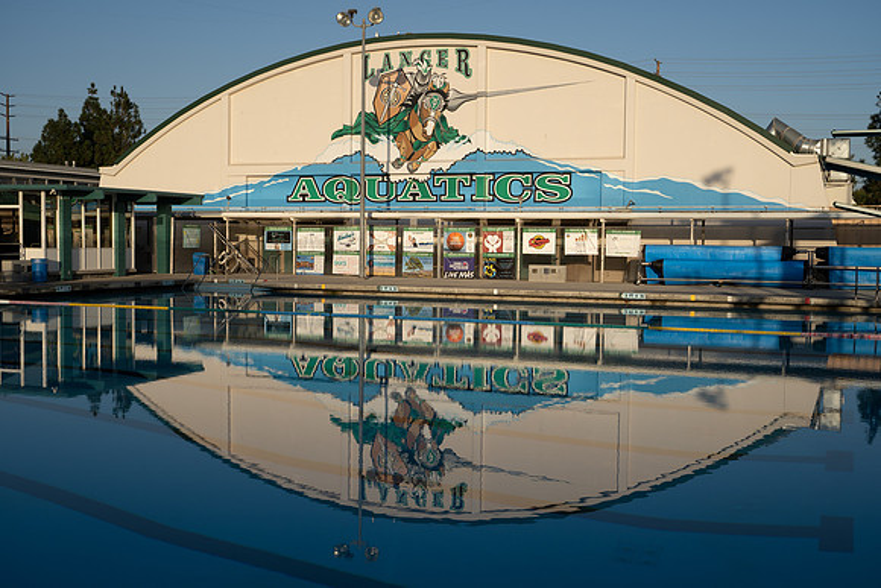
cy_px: 294
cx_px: 440
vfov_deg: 31.9
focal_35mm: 42
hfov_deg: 46.4
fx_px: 1028
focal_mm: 42
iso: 100
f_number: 5
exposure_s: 1/800
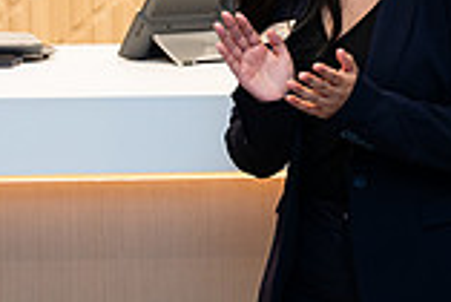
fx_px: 2119
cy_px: 41
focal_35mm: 169
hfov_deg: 12.1
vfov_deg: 8.1
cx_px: 380
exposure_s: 1/160
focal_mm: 44
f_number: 4
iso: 400
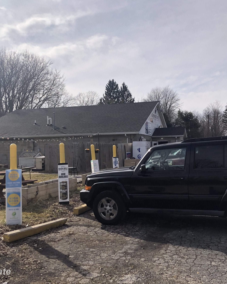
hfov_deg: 40.1
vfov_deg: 49.1
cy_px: 142
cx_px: 108
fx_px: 311
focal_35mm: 37
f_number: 1.8
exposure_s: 1/3436
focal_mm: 3.99
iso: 25
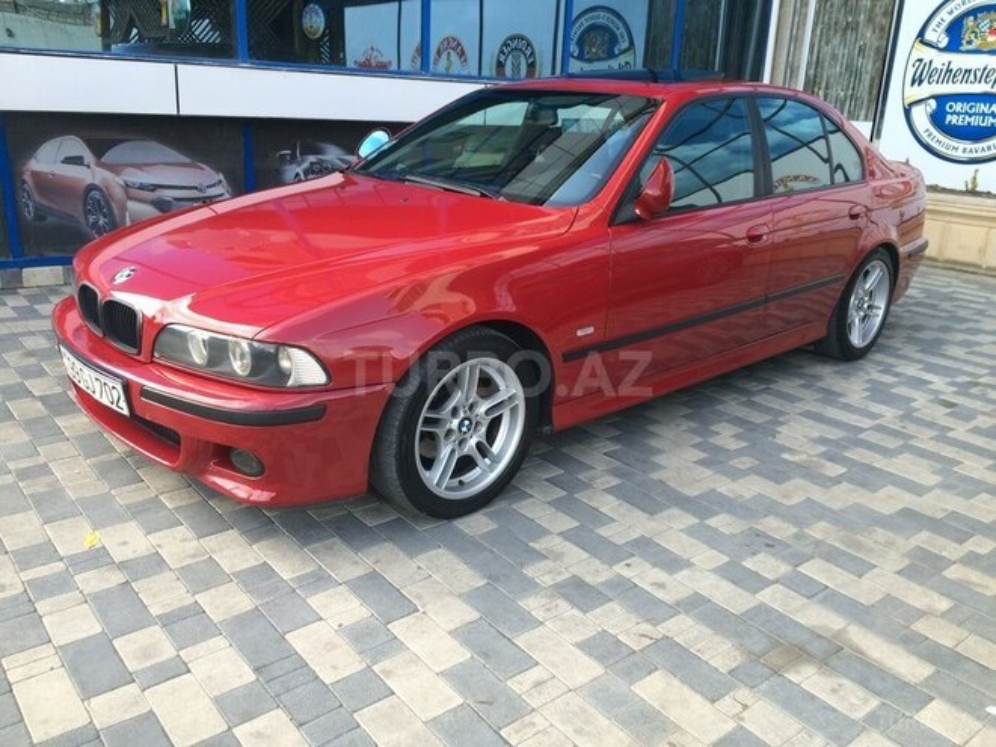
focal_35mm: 29
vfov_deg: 48.2
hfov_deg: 61.7
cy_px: 374
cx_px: 498
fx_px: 834
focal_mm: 4.15
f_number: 2.2
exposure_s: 1/293
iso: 32
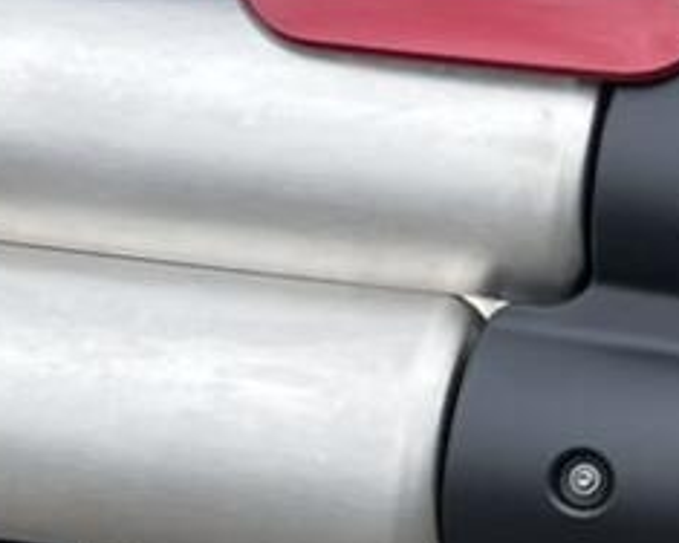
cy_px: 3
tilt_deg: -18.8
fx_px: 4341
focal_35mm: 216
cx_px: 1554
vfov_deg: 7.1
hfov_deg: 8.3
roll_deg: +1.5
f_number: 1.6
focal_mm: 4.2
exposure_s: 1/1082
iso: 32
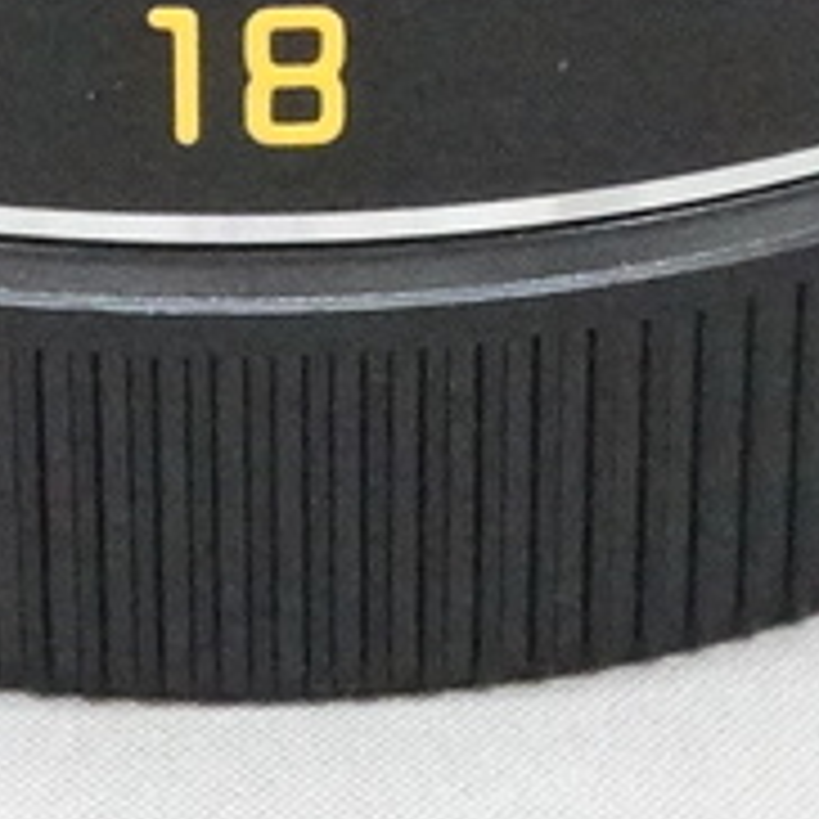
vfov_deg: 6.7
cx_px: 342
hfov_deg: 6.8
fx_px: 6906
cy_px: -320
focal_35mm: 258
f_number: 8
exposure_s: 1/50
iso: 6400
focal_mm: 17.19
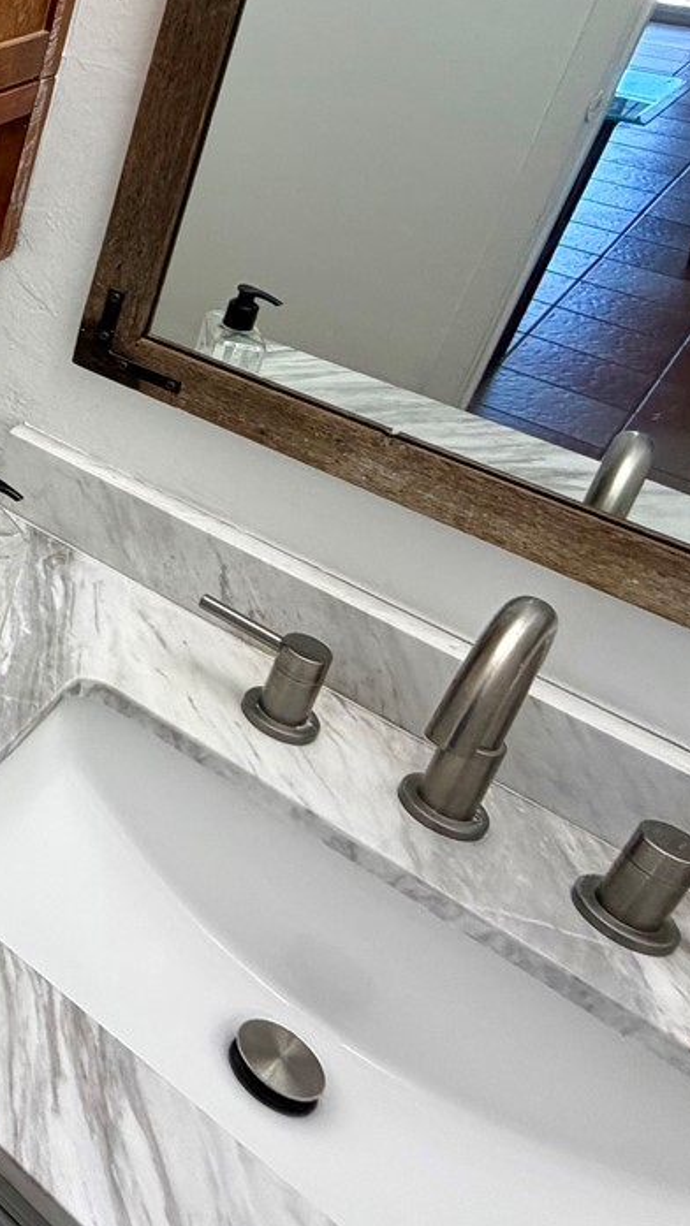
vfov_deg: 52.0
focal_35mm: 35
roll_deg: +0.5
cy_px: 199
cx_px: -556
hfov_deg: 21.5
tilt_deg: -24.5
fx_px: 1139
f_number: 2.2
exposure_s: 1/121
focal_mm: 2.22
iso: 160
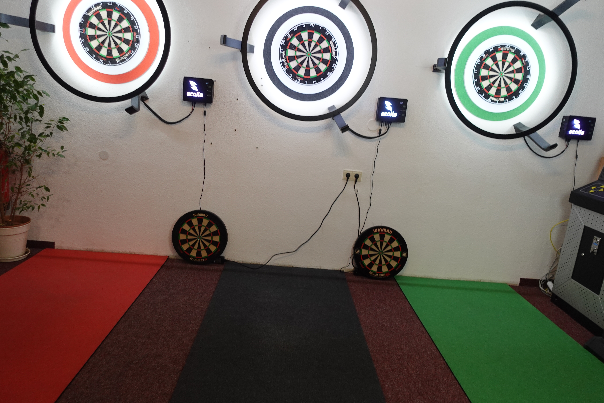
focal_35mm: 24
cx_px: 302
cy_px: 202
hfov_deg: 73.7
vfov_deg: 53.1
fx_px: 403
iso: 320
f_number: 2.5
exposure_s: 1/60
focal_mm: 9.4
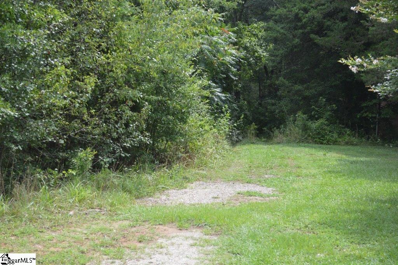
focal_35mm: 60
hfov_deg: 33.4
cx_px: 199
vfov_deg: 22.6
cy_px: 132
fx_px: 663
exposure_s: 1/125
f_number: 5.6
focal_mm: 40
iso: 100
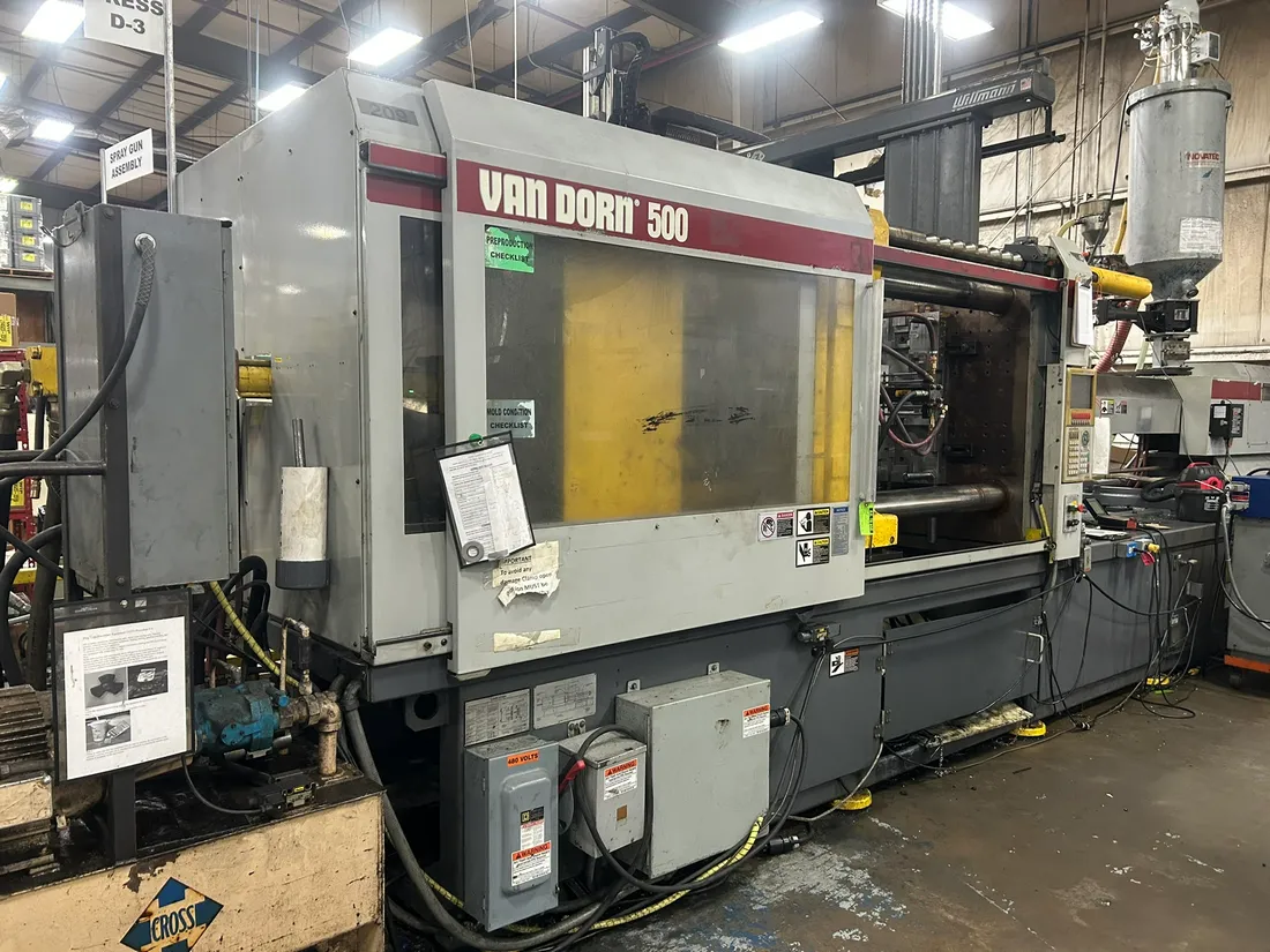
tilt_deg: -5.6
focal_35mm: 26
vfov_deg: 53.1
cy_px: 476
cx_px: 635
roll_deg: -0.6
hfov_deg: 67.3
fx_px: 954
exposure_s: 1/60
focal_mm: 5.7
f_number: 1.5
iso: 250
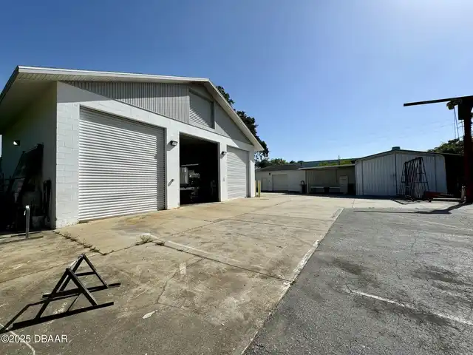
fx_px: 191
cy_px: 178
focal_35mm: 14
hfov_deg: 102.1
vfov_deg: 85.7
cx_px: 236
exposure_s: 1/3906
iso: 50
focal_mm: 2.22
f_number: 2.2
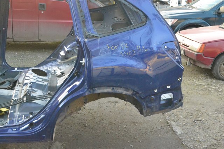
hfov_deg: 43.6
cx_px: 112
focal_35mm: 45
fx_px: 280
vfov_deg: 29.8
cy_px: 74
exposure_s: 1/160
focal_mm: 30
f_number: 9
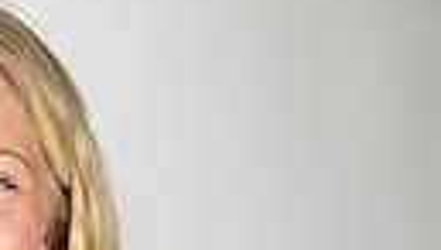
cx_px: -68
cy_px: 692
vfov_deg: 4.6
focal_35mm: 255
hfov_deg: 8.4
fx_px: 2986
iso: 200
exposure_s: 1/500
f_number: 7.1
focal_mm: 70
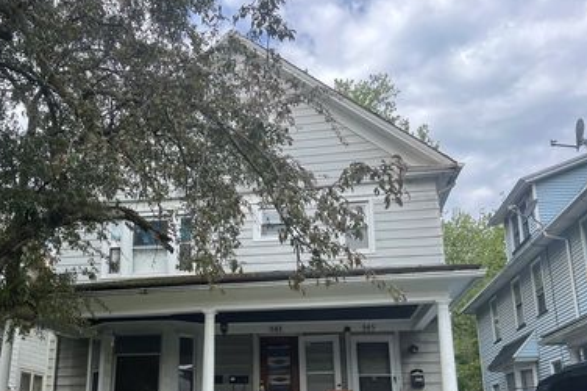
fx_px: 586
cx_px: 201
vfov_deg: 36.1
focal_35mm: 36
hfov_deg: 52.3
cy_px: 282
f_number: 1.5
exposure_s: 1/1395
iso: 50
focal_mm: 5.7
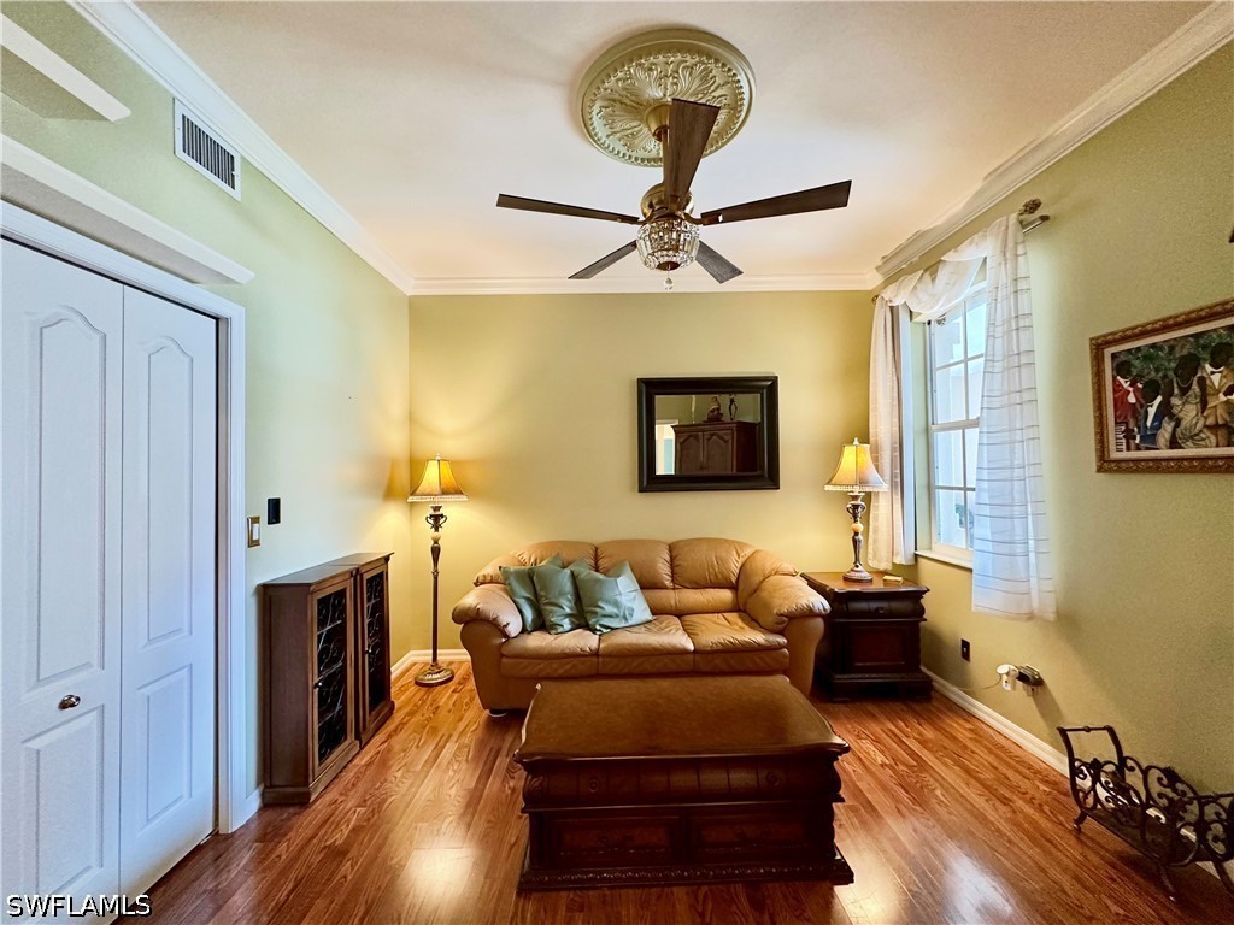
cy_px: 462
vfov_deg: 85.7
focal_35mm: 14
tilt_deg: +1.0
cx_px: 617
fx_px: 499
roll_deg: +1.2
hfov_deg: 102.1
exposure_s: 1/60
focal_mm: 2.22
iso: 500
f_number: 2.2
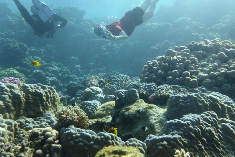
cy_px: 79
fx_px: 170
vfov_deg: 49.6
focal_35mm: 26
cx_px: 119
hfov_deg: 69.4
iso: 100
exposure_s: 1/200
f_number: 3.3
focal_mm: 4.3
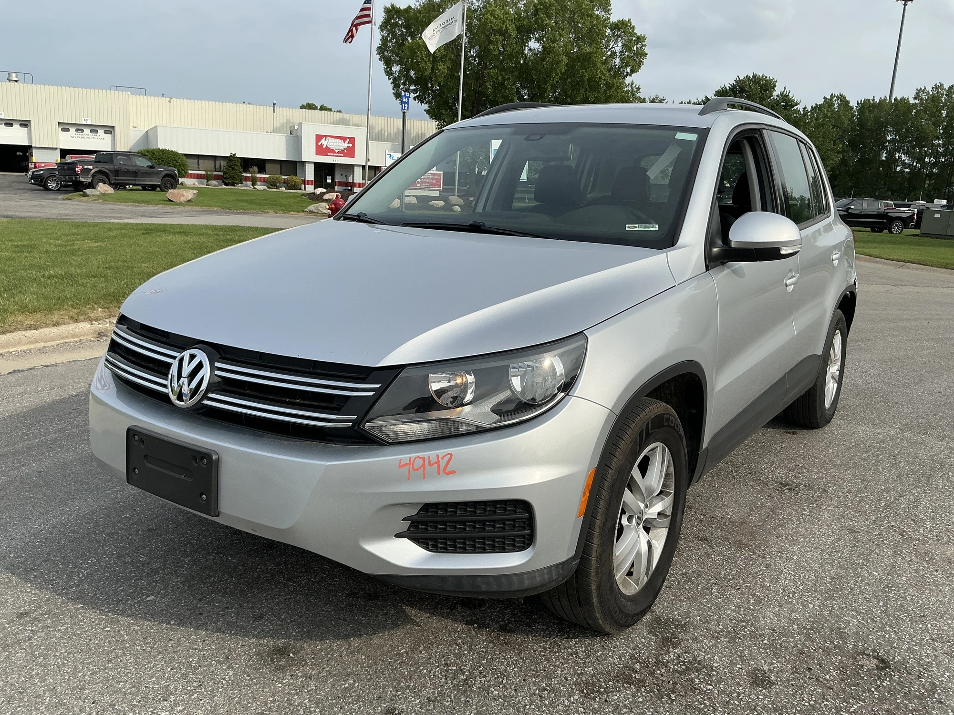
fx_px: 772
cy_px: 358
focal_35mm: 28
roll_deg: -2.3
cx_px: 477
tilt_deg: -12.3
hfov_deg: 63.4
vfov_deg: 49.7
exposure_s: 1/1675
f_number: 1.8
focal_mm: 3
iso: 25
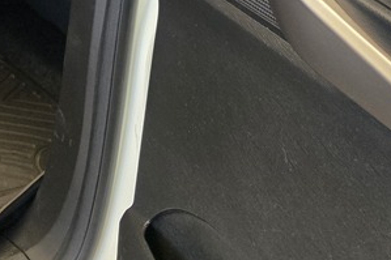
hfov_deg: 20.6
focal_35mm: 82
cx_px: -221
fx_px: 890
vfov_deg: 14.6
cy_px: -210
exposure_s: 1/100
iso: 160
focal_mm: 6.25
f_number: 1.7
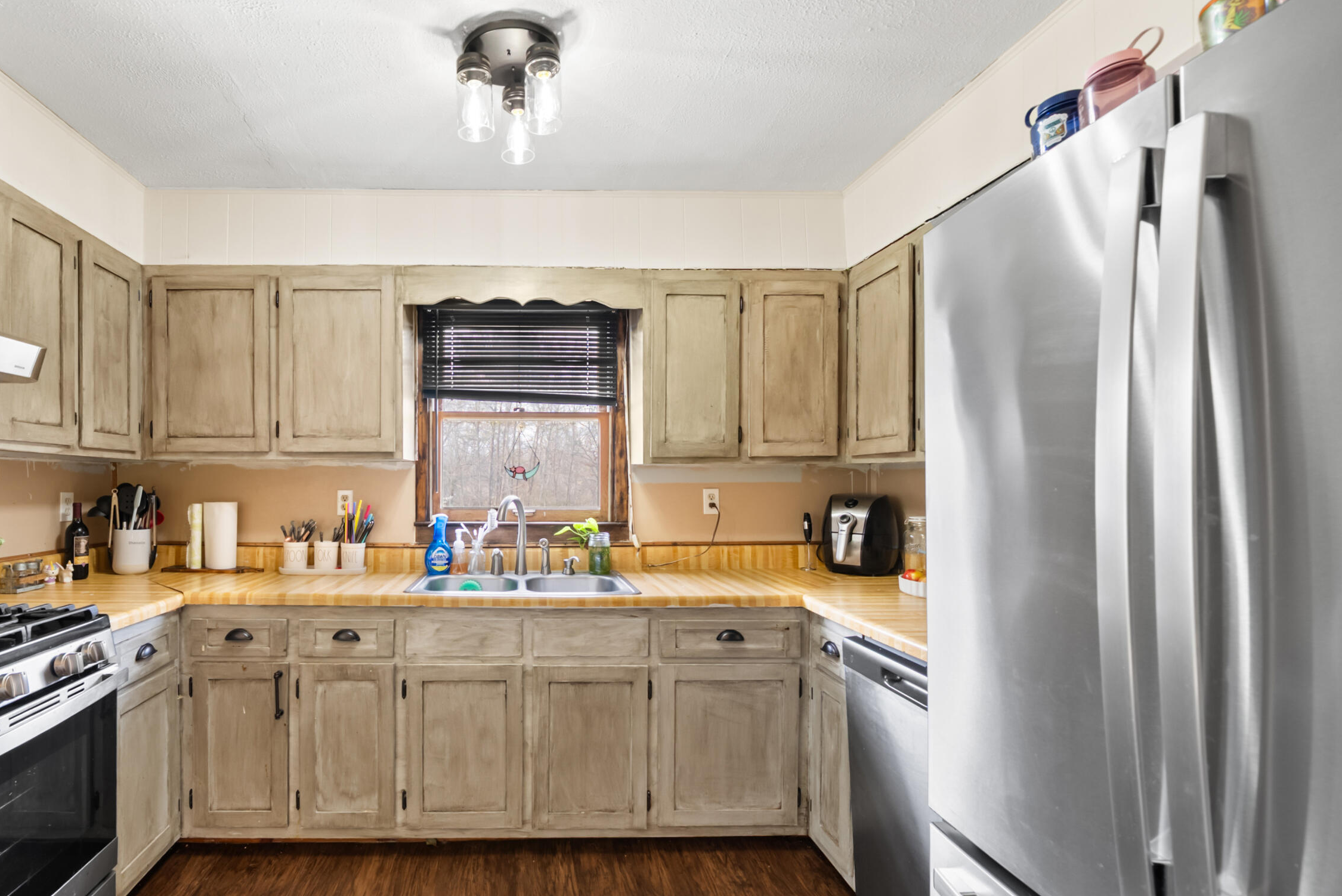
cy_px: 482
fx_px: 597
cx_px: 525
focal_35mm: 16
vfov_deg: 73.7
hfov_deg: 95.2
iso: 250
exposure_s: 1/1.67
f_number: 6.3
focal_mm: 12
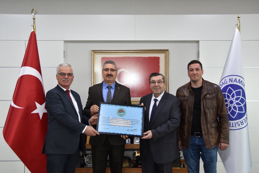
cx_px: 130
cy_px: 86
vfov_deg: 34.2
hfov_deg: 49.6
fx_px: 281
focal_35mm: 39
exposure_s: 1/80
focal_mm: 26
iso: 400
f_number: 3.8
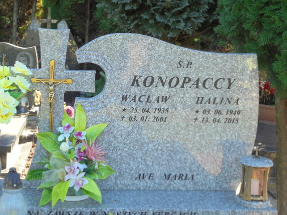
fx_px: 514
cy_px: 82
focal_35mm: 62
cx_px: 123
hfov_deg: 31.2
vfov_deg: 23.6
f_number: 4.8
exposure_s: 1/60
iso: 100
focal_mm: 8.9
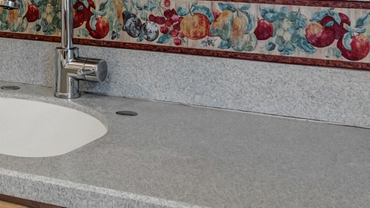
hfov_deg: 22.2
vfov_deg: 13.0
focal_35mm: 89
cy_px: -93
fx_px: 873
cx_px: -64
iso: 320
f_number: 7.1
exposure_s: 1/25
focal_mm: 14
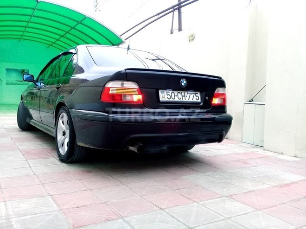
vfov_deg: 45.4
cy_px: 114
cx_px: 153
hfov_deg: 58.4
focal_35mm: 31
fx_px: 274
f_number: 2.2
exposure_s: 1/50
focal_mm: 3.3
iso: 80
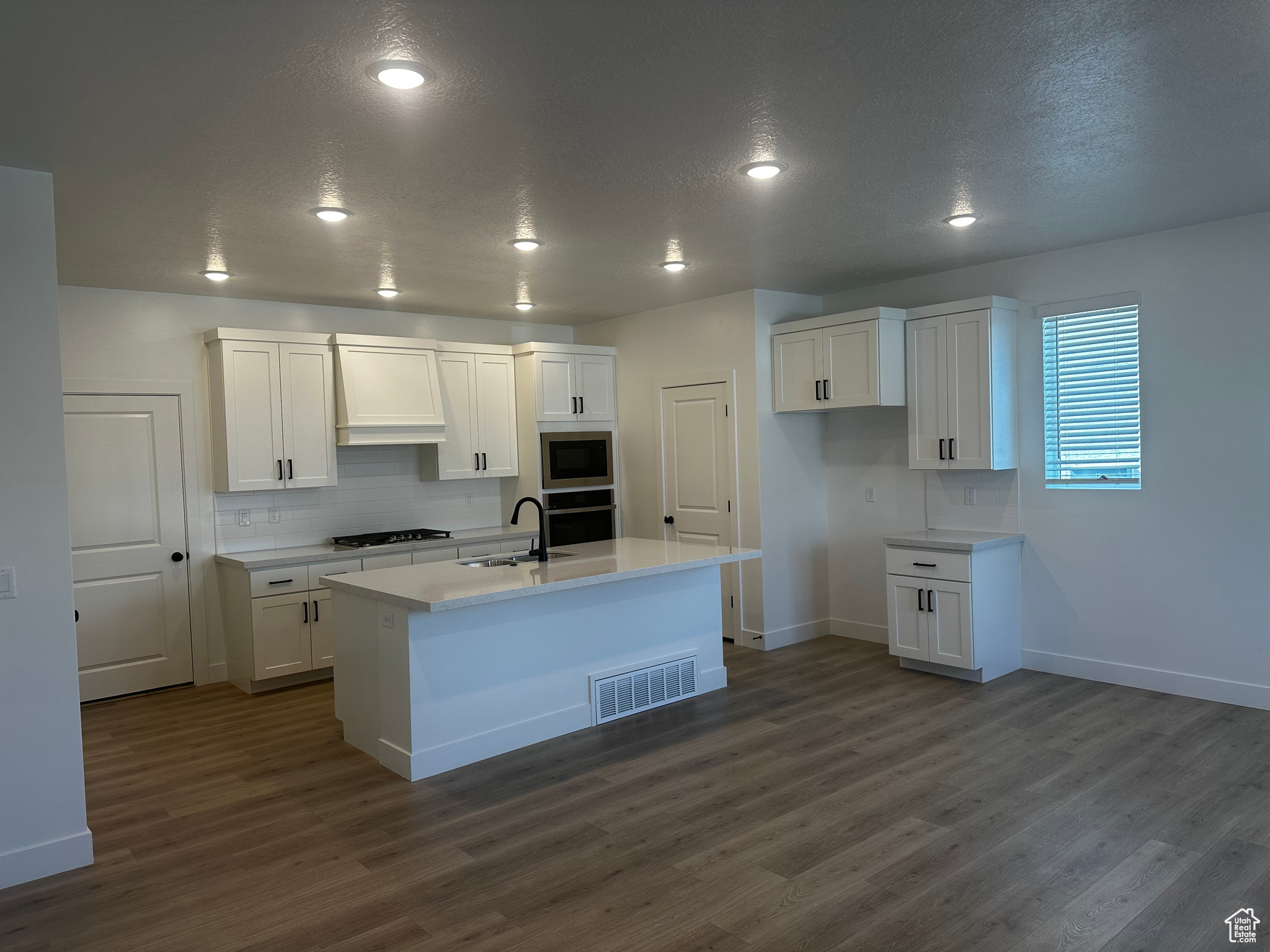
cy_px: 476
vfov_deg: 56.8
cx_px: 635
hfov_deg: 71.6
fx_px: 881
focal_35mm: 24
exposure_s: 1/173
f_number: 1.78
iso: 80
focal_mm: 6.86
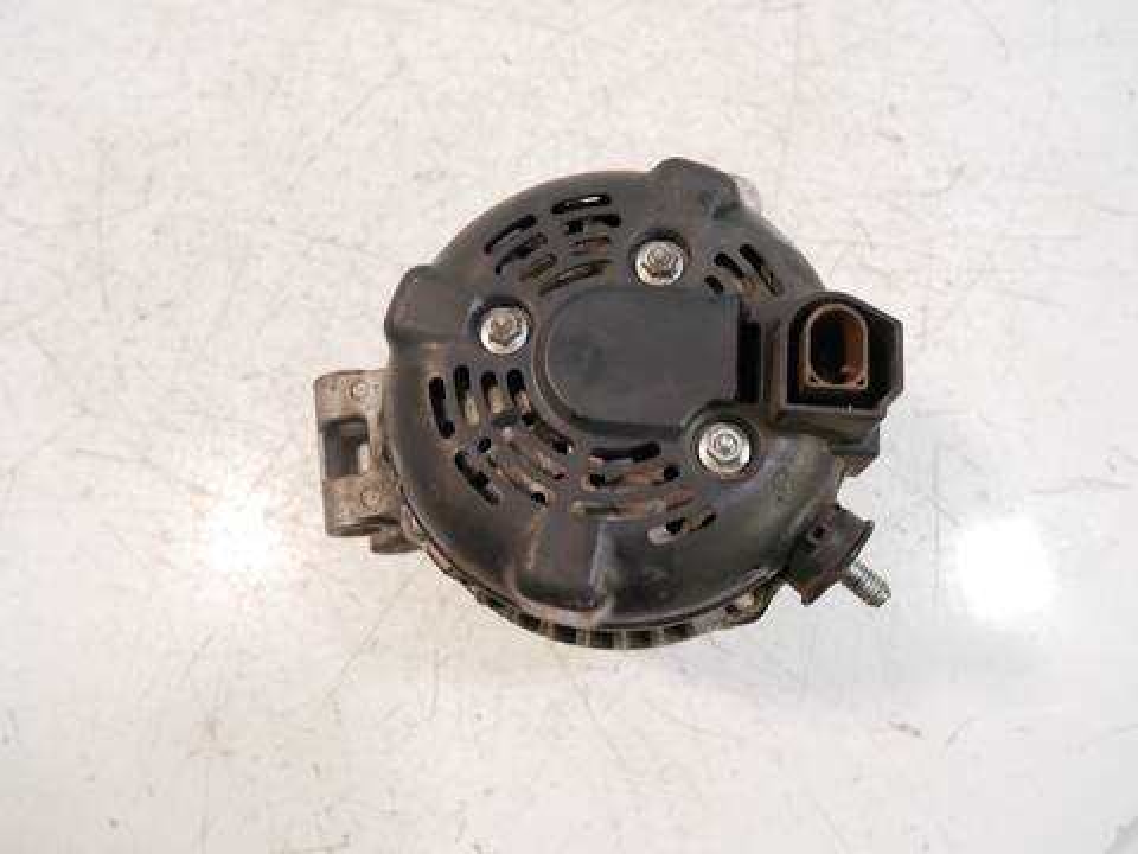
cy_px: 427
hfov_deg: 71.6
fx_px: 789
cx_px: 569
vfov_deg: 56.8
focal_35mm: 24
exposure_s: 1/60
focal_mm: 12
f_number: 3.5
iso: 800
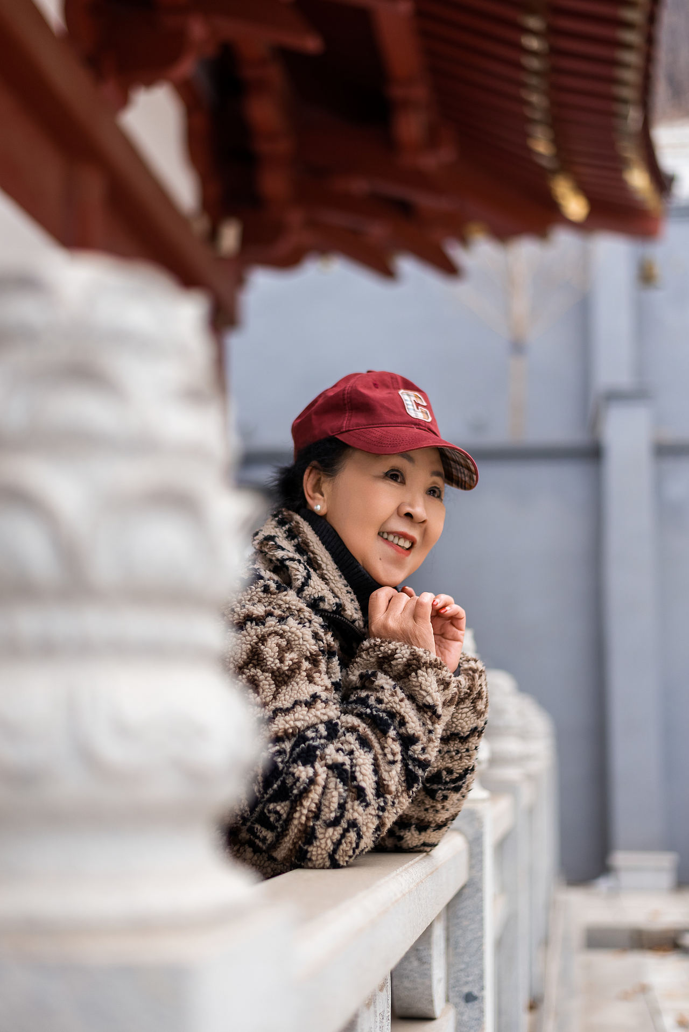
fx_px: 1434
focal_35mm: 50
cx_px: 344
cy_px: 516
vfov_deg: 39.6
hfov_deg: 27.0
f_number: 1.8
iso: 160
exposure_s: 1/800
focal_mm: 50
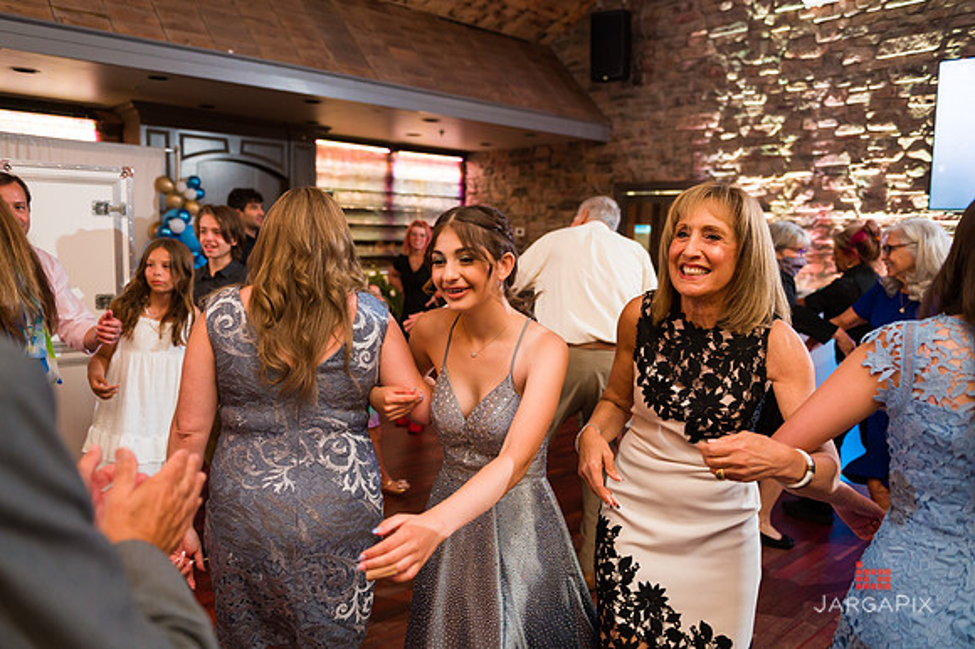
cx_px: 488
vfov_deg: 47.9
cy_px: 324
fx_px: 731
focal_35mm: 27
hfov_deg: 67.4
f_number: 3.2
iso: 1250
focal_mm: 27
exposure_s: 1/125
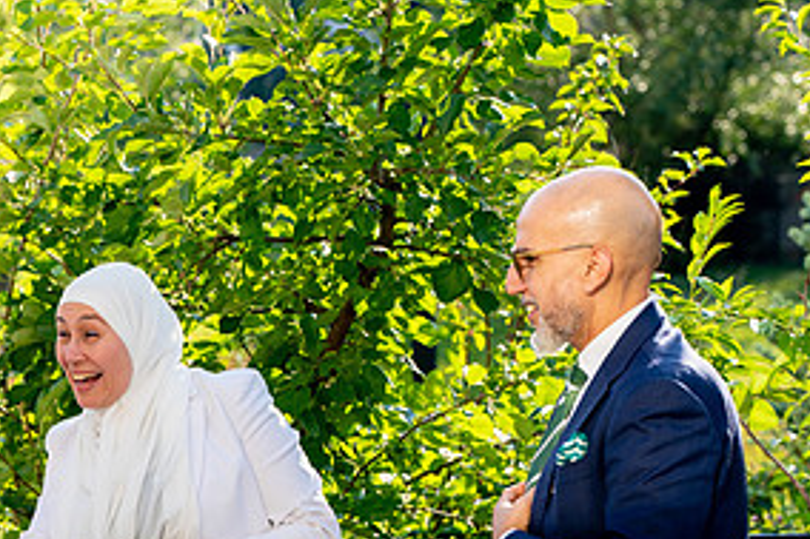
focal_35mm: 143
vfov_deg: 9.5
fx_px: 3216
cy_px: 512
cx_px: 48
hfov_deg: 14.2
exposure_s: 1/640
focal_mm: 70
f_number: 3.5
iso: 200
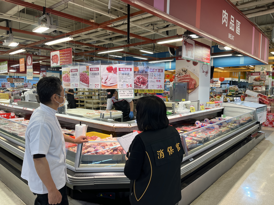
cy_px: 102
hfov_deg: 67.3
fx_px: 206
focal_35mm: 26
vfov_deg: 53.1
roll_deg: -1.3
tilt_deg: -5.5
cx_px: 137
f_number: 1.6
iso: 50
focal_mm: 5.1
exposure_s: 1/120
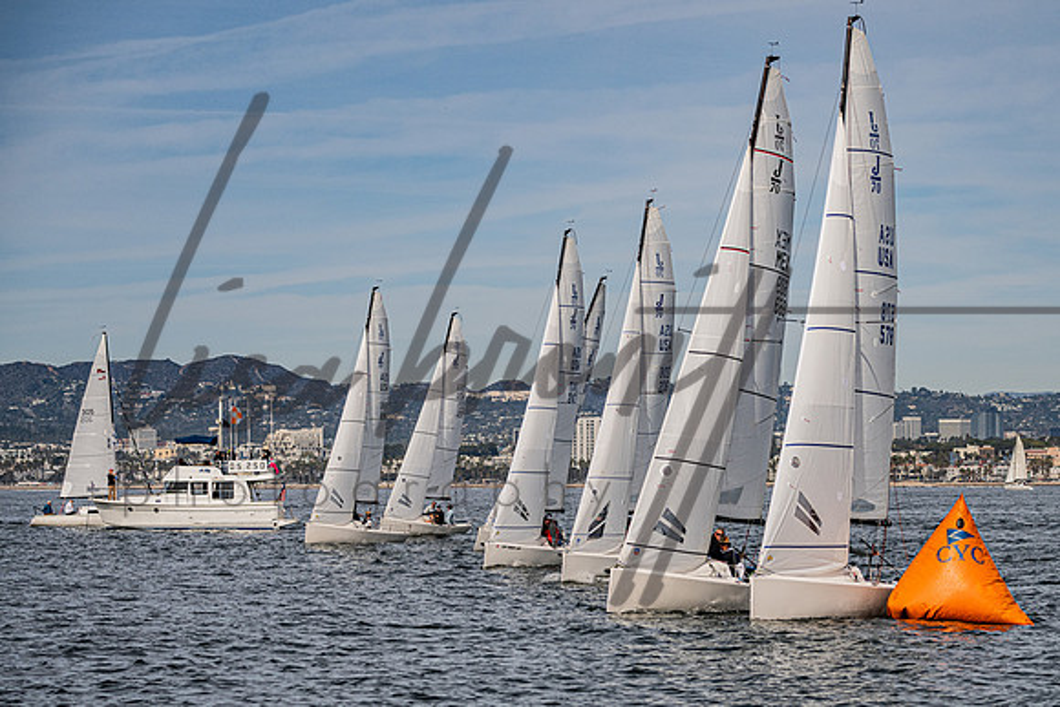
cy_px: 427
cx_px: 640
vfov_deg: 10.7
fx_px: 3758
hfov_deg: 16.0
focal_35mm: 128
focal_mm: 100
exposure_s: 1/4000
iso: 320
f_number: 5.6
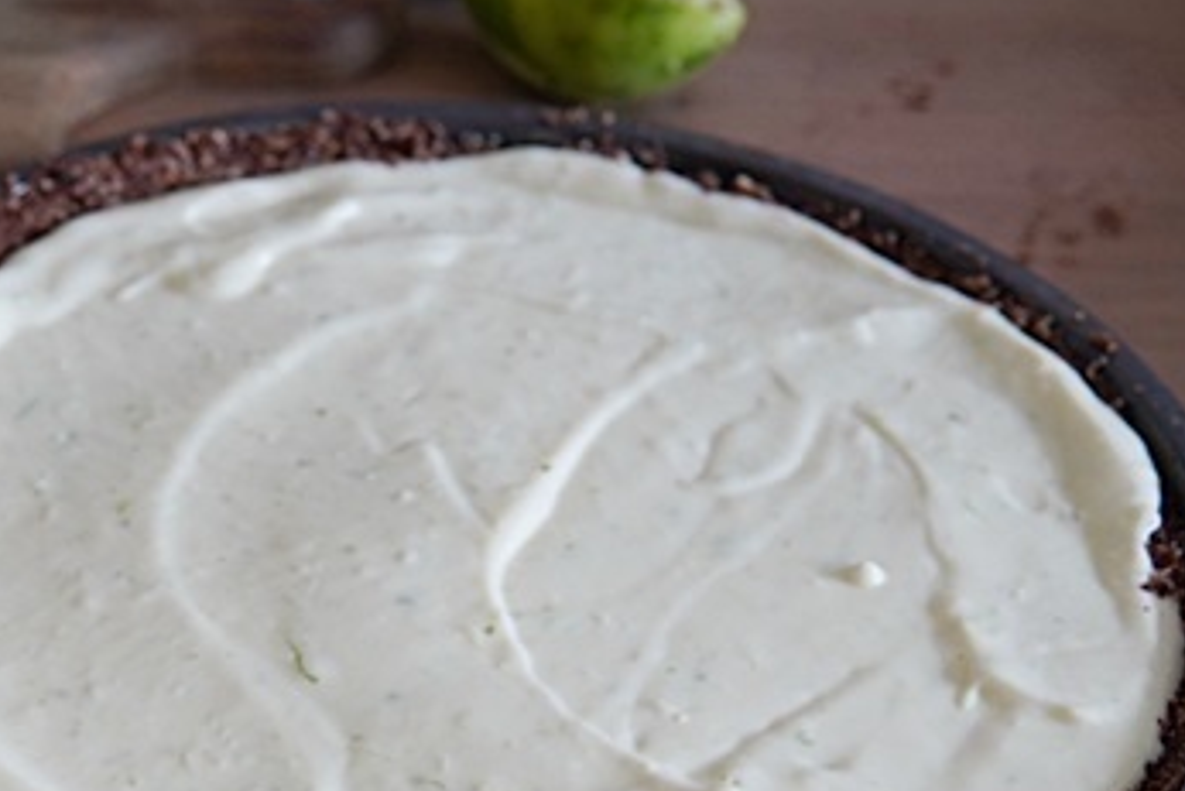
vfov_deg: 17.4
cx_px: 240
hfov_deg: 25.5
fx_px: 2568
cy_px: 562
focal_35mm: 78
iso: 640
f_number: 4
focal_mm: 30
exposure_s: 1/60
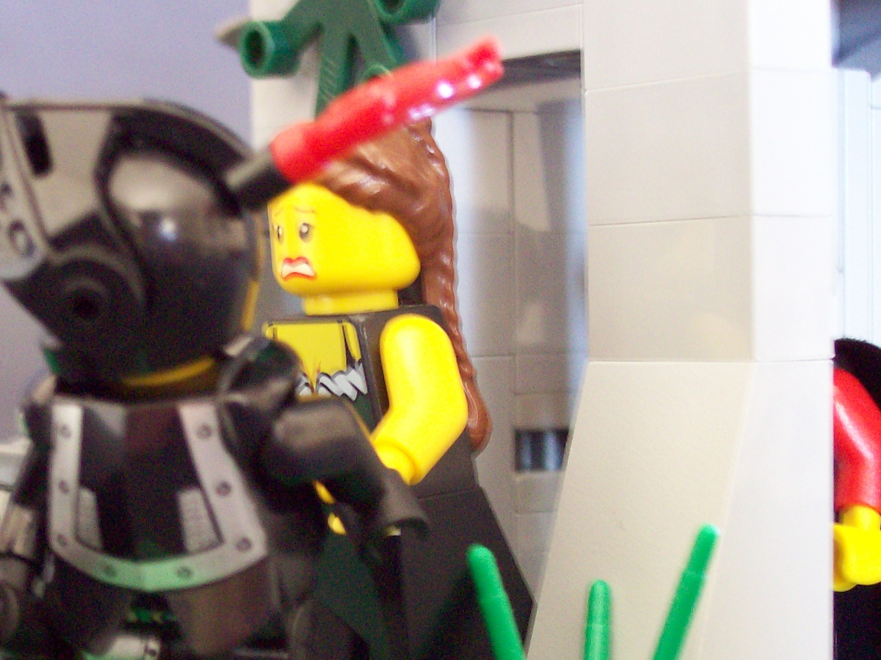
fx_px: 2240
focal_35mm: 88
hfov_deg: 22.0
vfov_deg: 16.7
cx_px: 211
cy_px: 442
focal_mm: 9.4
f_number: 3.4
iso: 160
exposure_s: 1/8
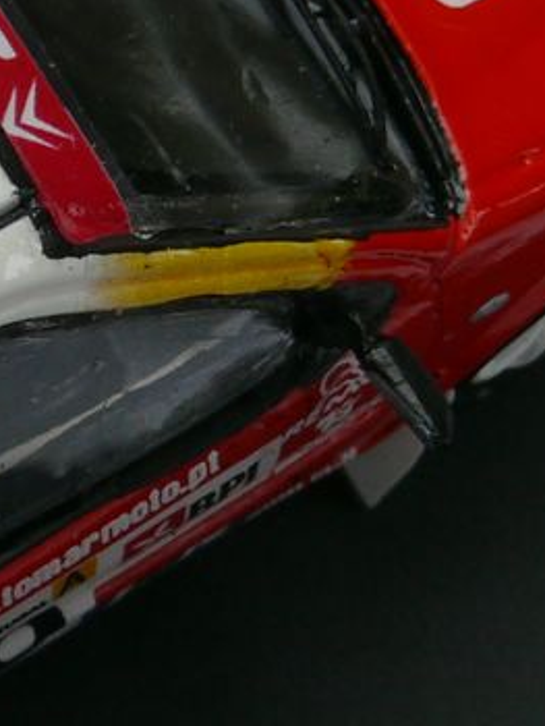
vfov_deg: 12.3
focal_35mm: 160
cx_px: -419
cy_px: 230
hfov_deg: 8.9
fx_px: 3355
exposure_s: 1/200
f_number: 5
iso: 100
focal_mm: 7.4
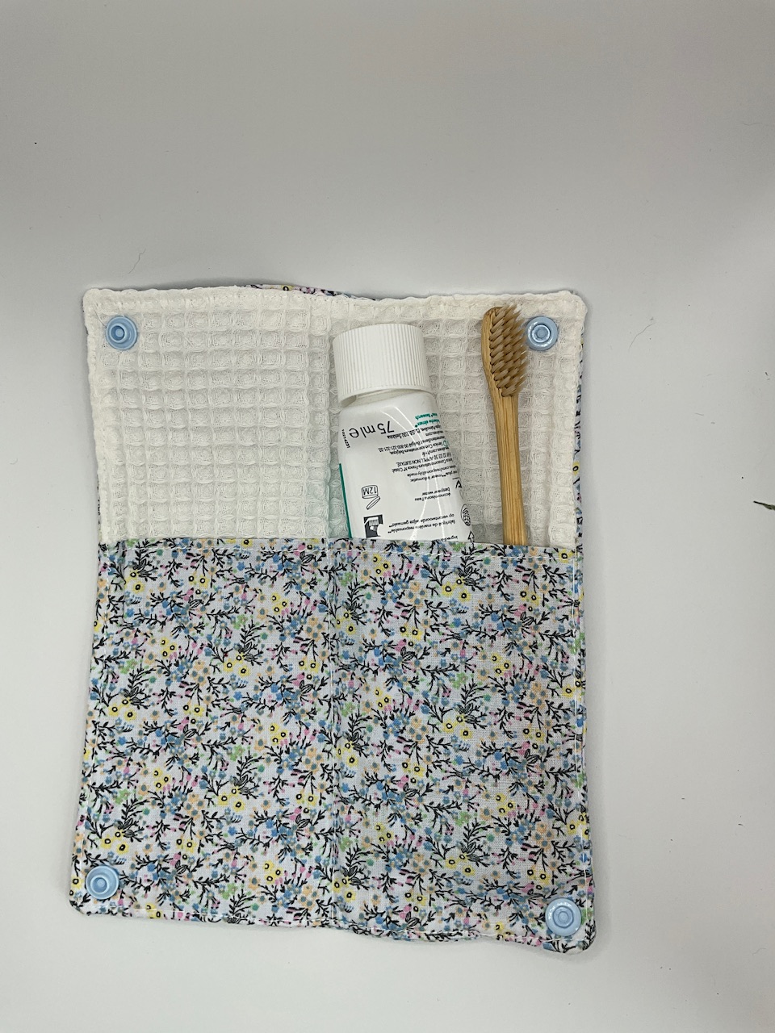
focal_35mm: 29
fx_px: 866
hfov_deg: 48.2
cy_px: 516
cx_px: 388
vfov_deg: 61.7
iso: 25
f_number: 1.8
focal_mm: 3
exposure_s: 1/403
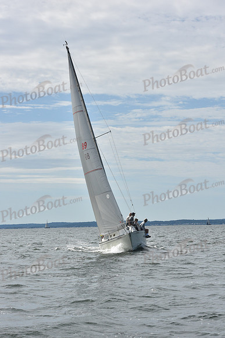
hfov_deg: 14.9
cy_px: 169
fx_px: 862
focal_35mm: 92
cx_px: 112
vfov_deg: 22.1
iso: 320
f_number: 11
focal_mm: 92
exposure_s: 1/1000
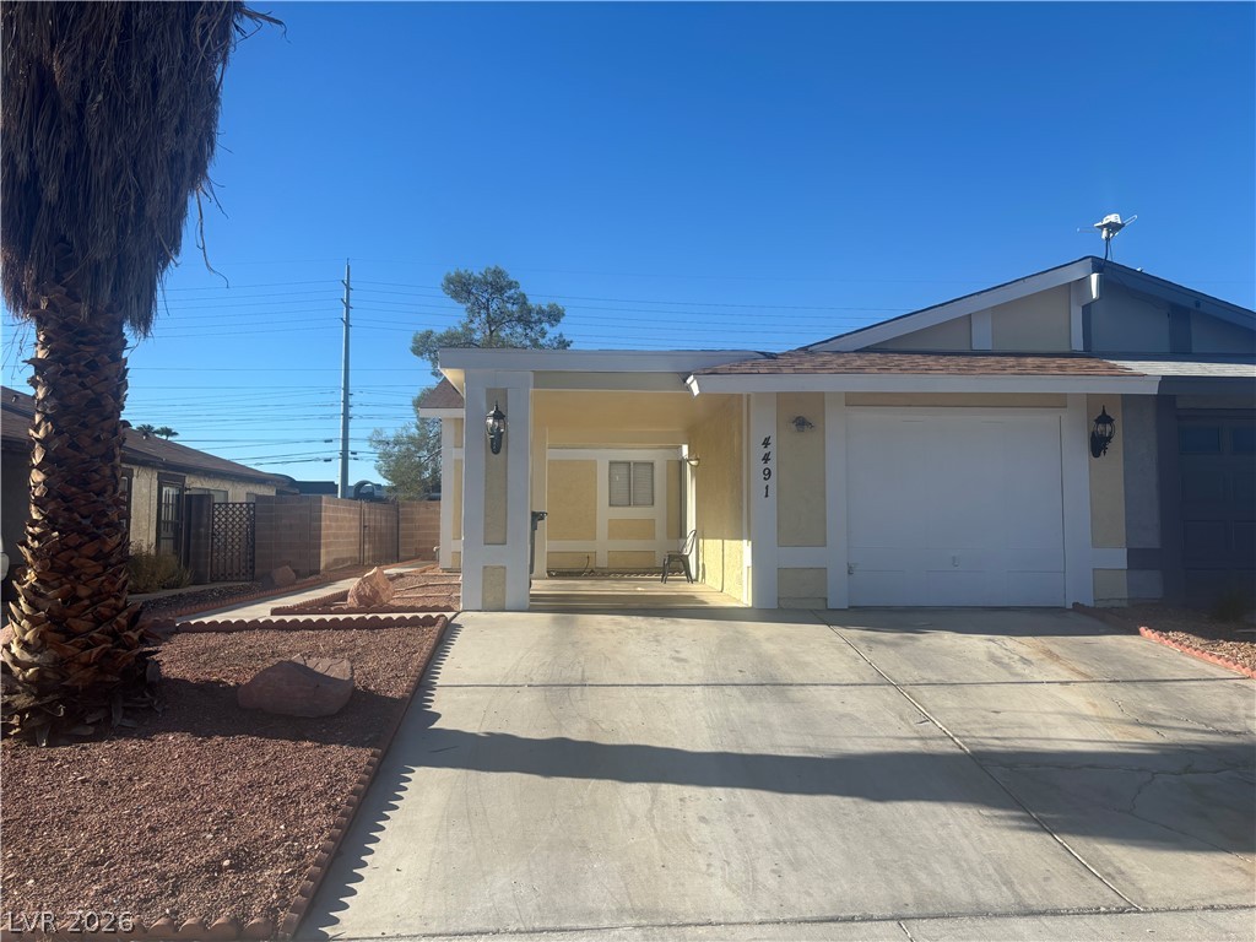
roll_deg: -0.1
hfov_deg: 67.3
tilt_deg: +3.5
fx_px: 943
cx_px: 628
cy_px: 471
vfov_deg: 53.1
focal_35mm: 26
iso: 50
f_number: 1.6
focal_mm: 5.96
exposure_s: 1/3106
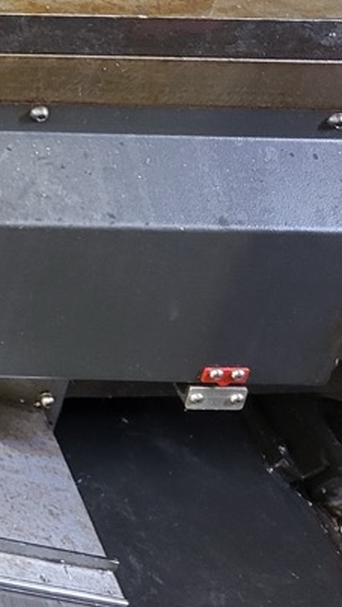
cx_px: -576
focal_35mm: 90
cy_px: -47
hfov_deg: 10.7
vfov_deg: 22.4
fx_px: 1449
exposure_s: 1/40
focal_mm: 5.4
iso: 400
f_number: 1.8
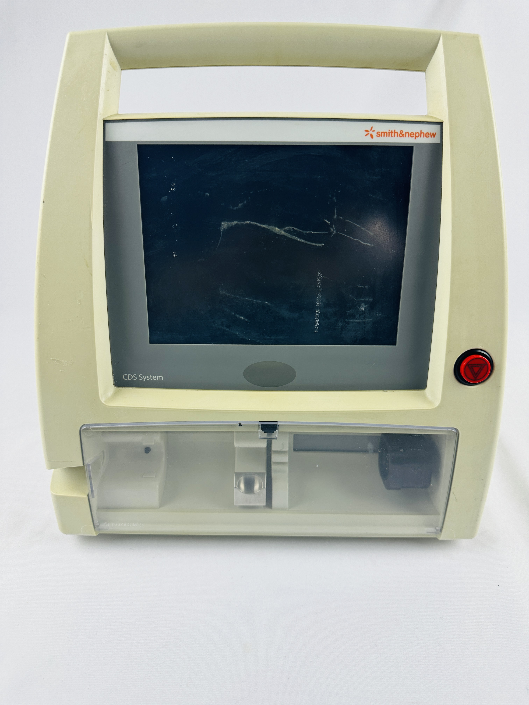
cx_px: 264
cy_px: 352
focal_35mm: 24
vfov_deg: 71.6
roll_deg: -1.3
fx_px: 489
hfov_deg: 56.8
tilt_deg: -32.8
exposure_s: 1/120
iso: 100
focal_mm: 6.86
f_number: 1.78
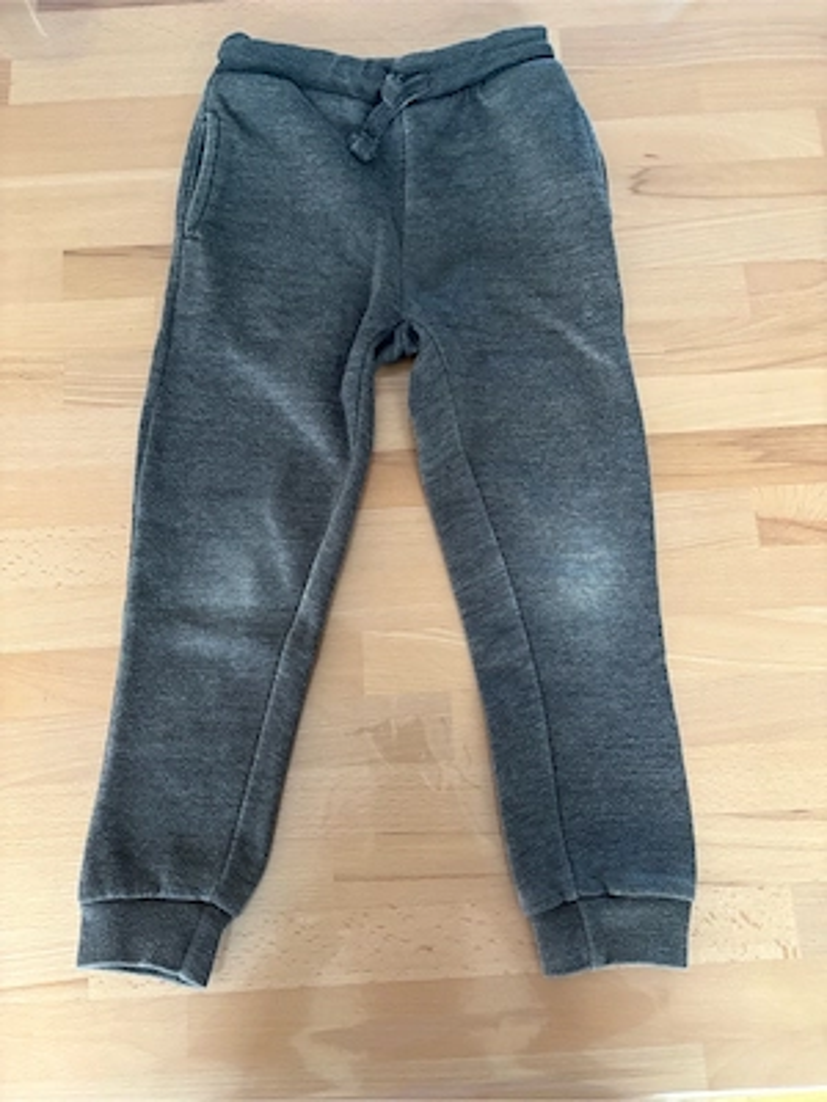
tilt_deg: -75.0
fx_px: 828
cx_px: 414
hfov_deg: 53.1
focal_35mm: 26
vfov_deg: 67.3
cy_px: 551
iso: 400
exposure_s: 1/60
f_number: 1.6
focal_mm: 5.96
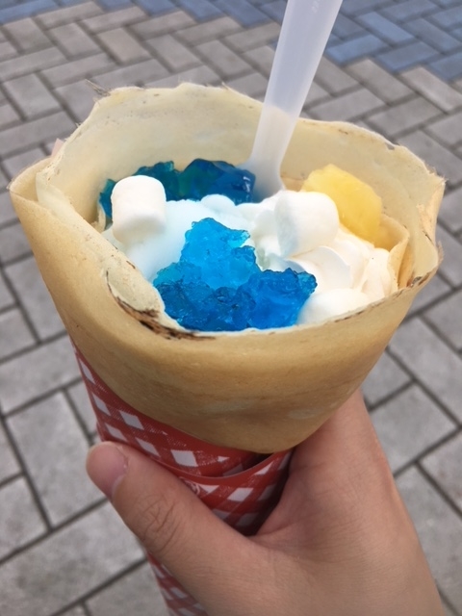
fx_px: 516
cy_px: 308
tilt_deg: -52.5
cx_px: 231
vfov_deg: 61.7
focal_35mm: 29
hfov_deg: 48.2
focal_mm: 4.15
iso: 25
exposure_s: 1/1672
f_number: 2.2
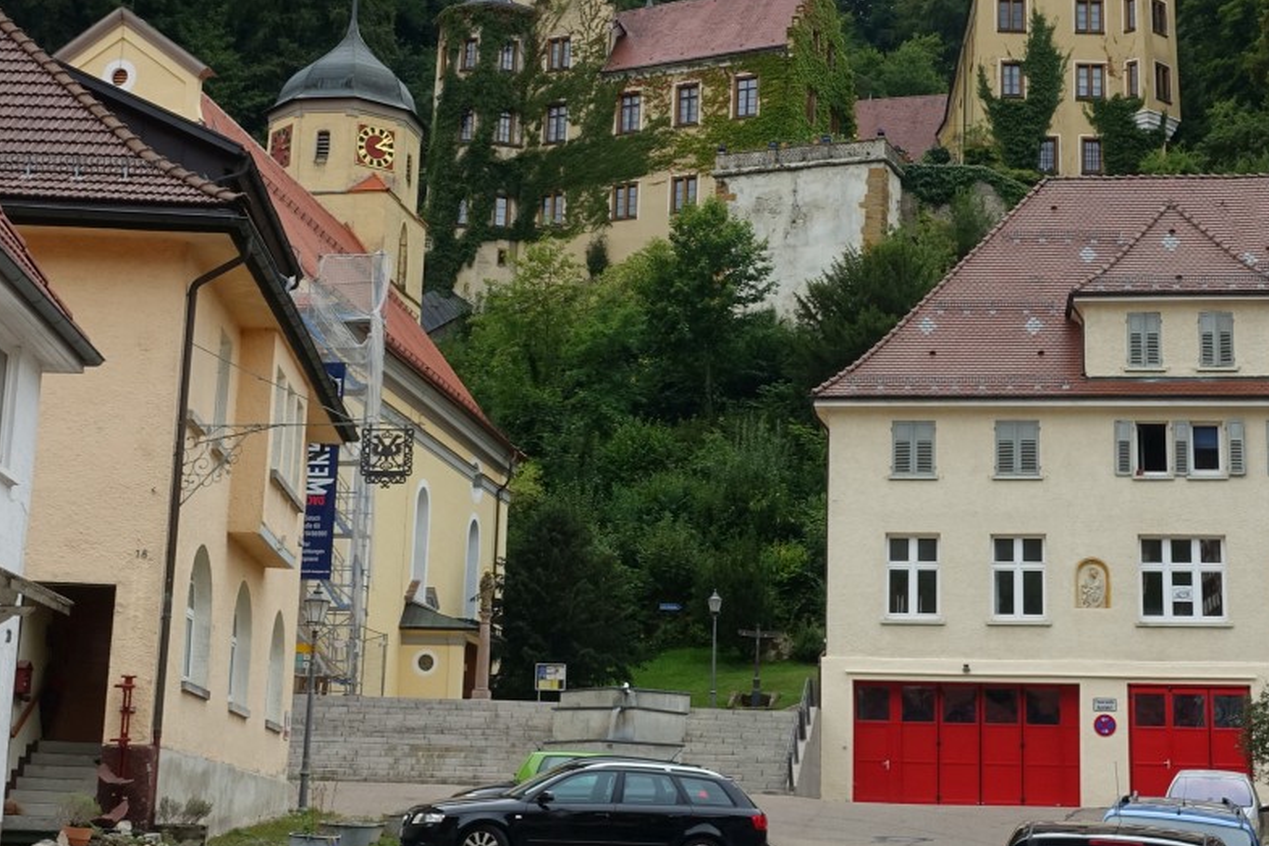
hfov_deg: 31.0
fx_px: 2291
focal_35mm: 65
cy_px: 304
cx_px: 687
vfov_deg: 20.9
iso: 125
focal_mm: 12.48
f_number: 11
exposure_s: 1/50
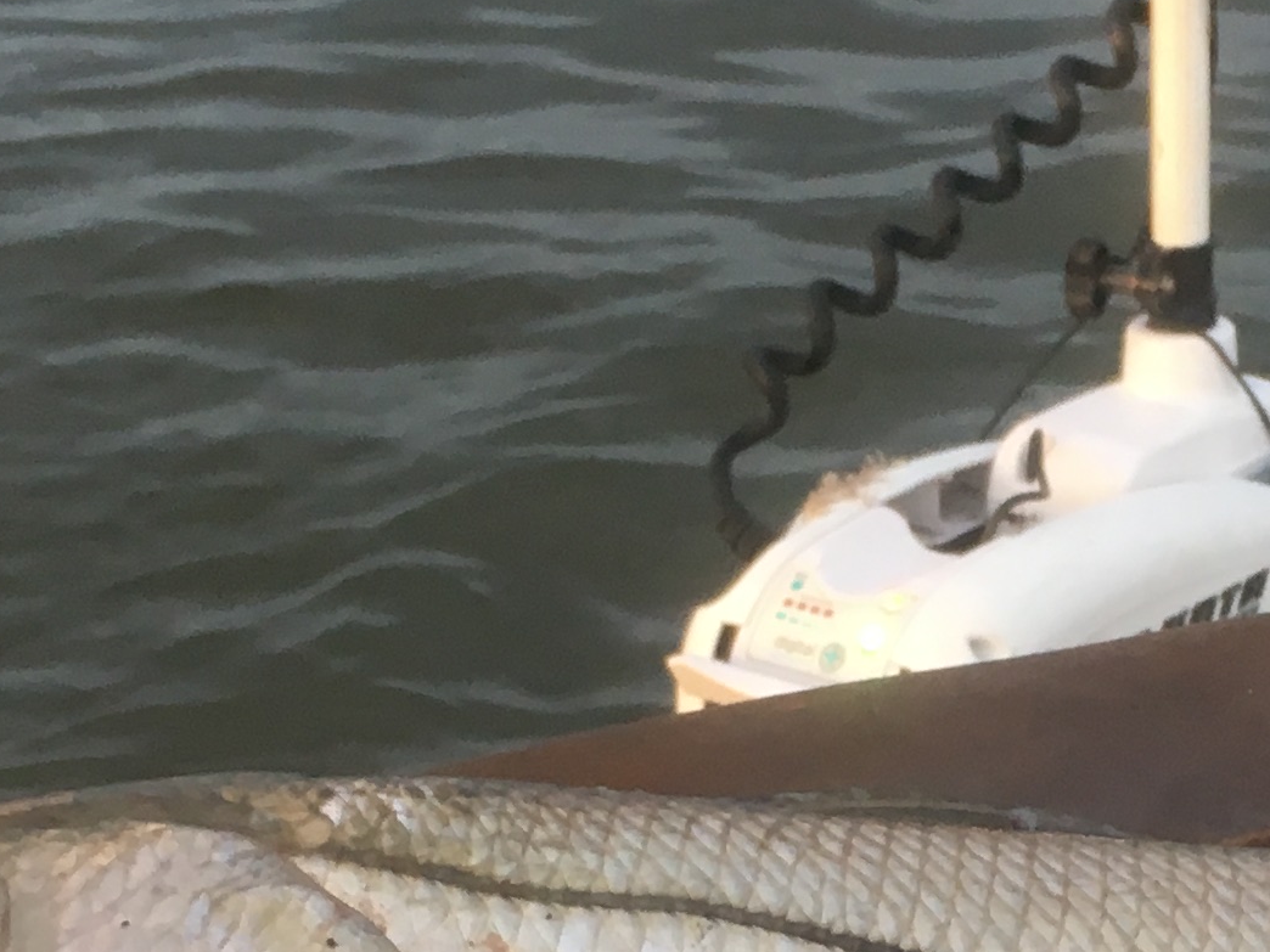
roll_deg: +0.3
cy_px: 1047
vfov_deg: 13.0
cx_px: 1036
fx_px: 4109
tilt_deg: -30.6
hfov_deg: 17.4
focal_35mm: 112
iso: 25
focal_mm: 4.15
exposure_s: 1/30
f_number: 2.2
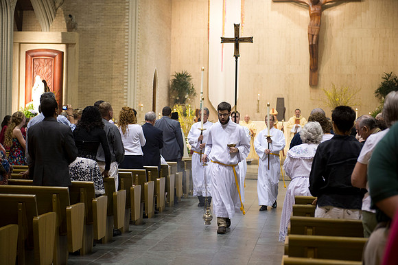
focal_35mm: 70
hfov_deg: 28.9
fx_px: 773
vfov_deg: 19.4
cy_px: 132
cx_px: 199
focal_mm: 70
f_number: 2.8
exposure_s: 1/60
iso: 2000
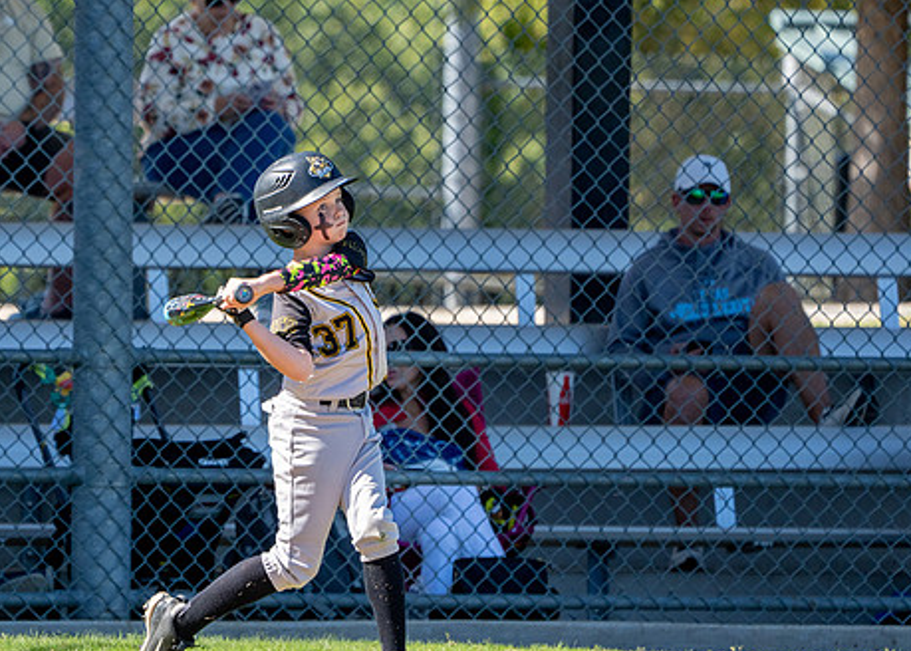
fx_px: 14051
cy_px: 393
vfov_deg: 2.7
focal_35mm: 543
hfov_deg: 3.7
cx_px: 267
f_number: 5.6
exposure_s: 1/2000
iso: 640
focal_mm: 312
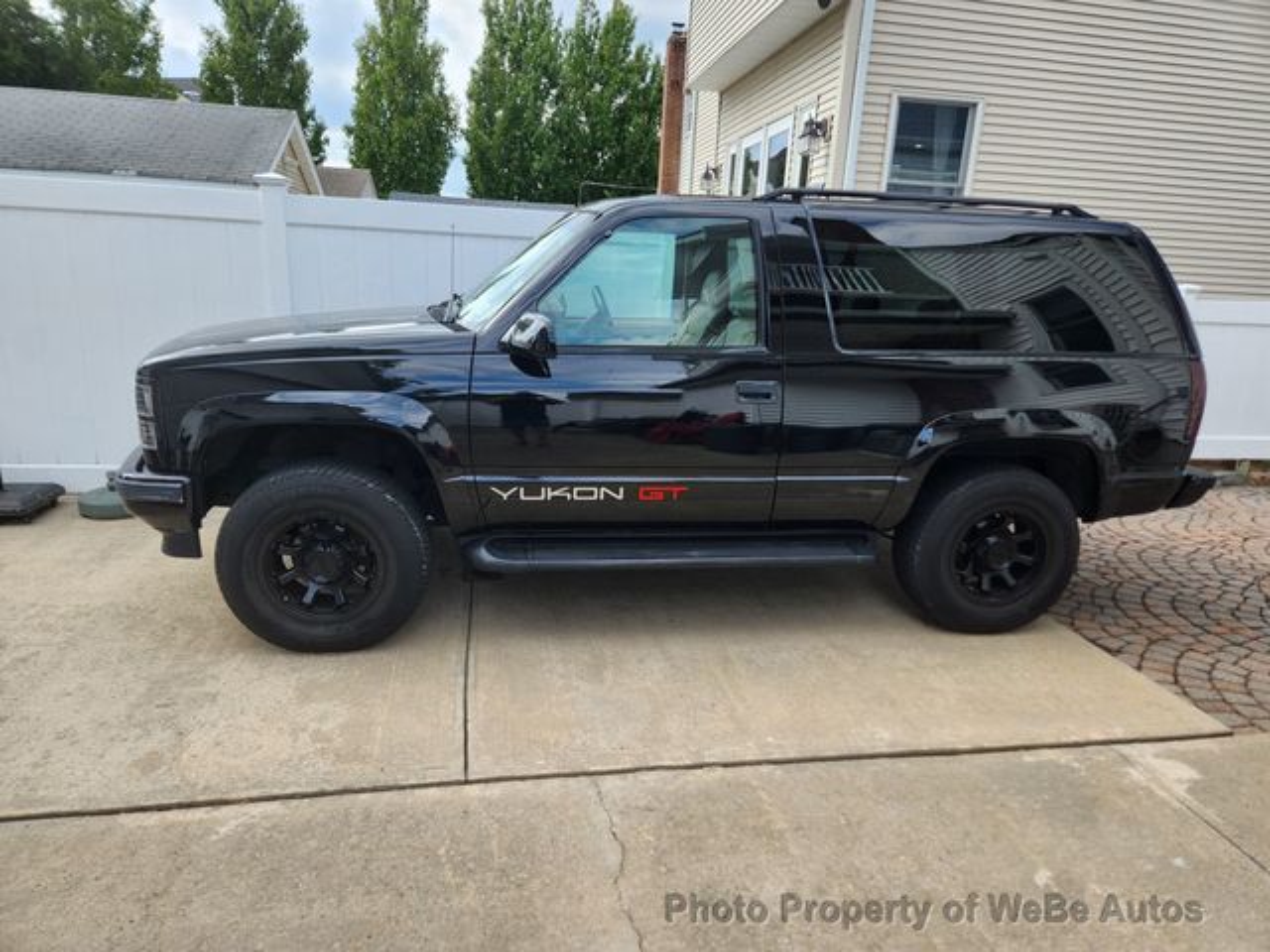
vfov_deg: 58.9
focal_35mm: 23
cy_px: 476
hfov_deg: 73.9
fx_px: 844
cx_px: 635
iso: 20
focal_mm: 5.4
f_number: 1.8
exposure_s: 1/487
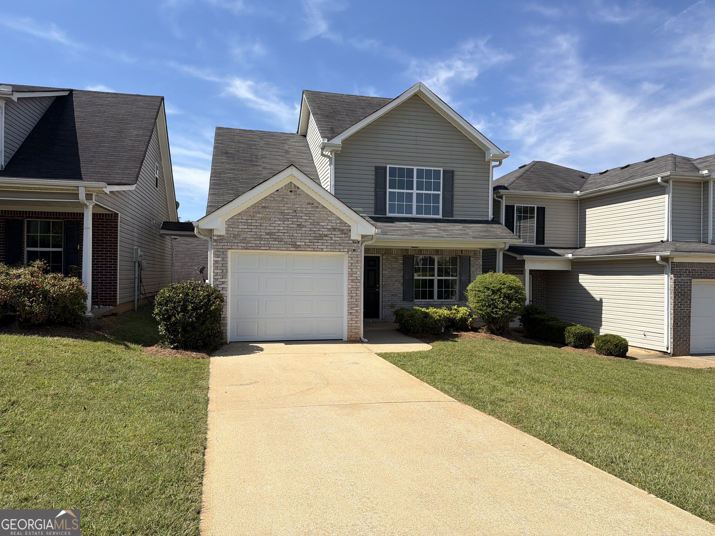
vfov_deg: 56.8
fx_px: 496
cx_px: 358
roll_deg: +0.2
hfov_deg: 71.6
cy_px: 268
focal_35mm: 24
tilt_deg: -2.1
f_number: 1.78
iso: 80
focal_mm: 6.76
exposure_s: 1/6173
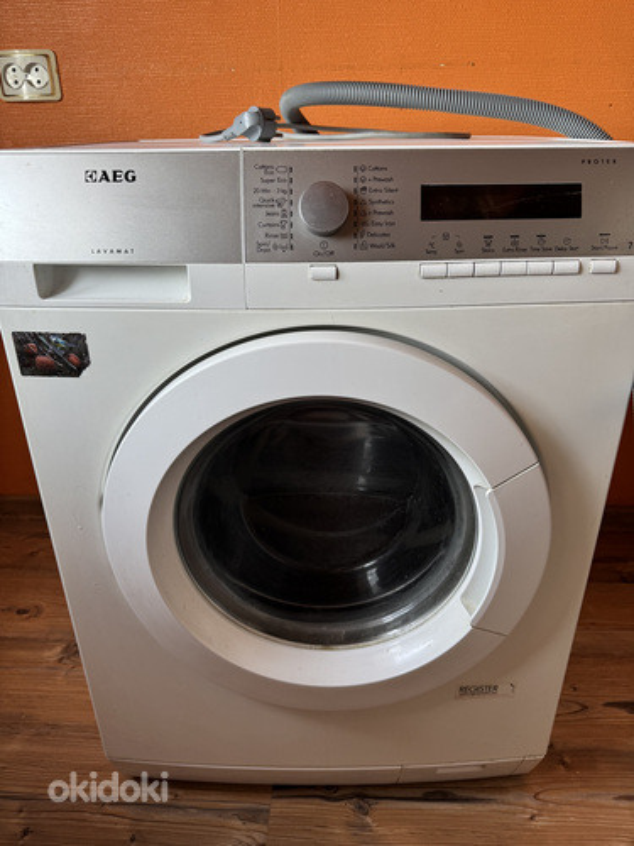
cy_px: 423
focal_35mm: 24
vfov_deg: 71.6
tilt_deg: -24.9
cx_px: 317
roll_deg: +1.1
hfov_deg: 56.8
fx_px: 586
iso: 100
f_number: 1.78
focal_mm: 6.76
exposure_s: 1/121
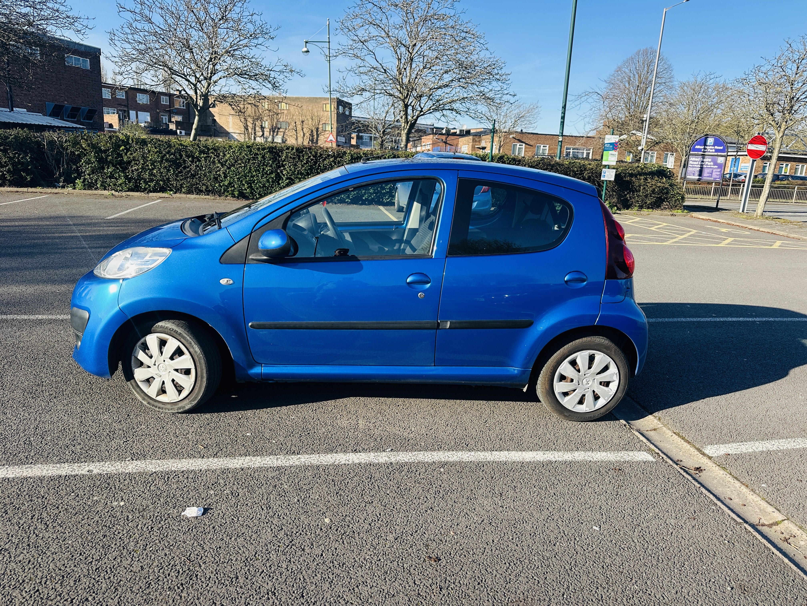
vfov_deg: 56.8
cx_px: 404
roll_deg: -2.5
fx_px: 560
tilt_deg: -13.0
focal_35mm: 24
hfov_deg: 71.6
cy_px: 303
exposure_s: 1/1453
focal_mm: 6.86
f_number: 1.78
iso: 80
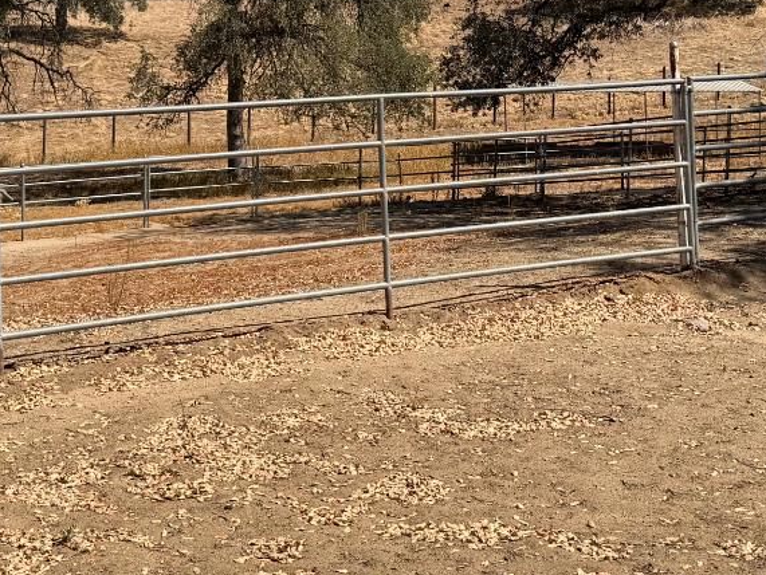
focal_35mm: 63
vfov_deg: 22.7
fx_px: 1395
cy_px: 49
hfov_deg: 30.6
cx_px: 296
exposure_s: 1/4405
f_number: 1.78
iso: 80
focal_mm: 6.76
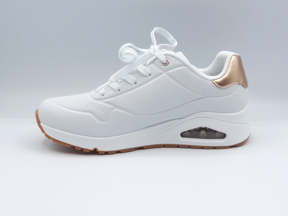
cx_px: 144
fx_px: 424
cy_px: 108
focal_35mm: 51
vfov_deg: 28.6
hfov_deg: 37.5
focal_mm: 5.1
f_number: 5.6
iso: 100
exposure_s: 1/200
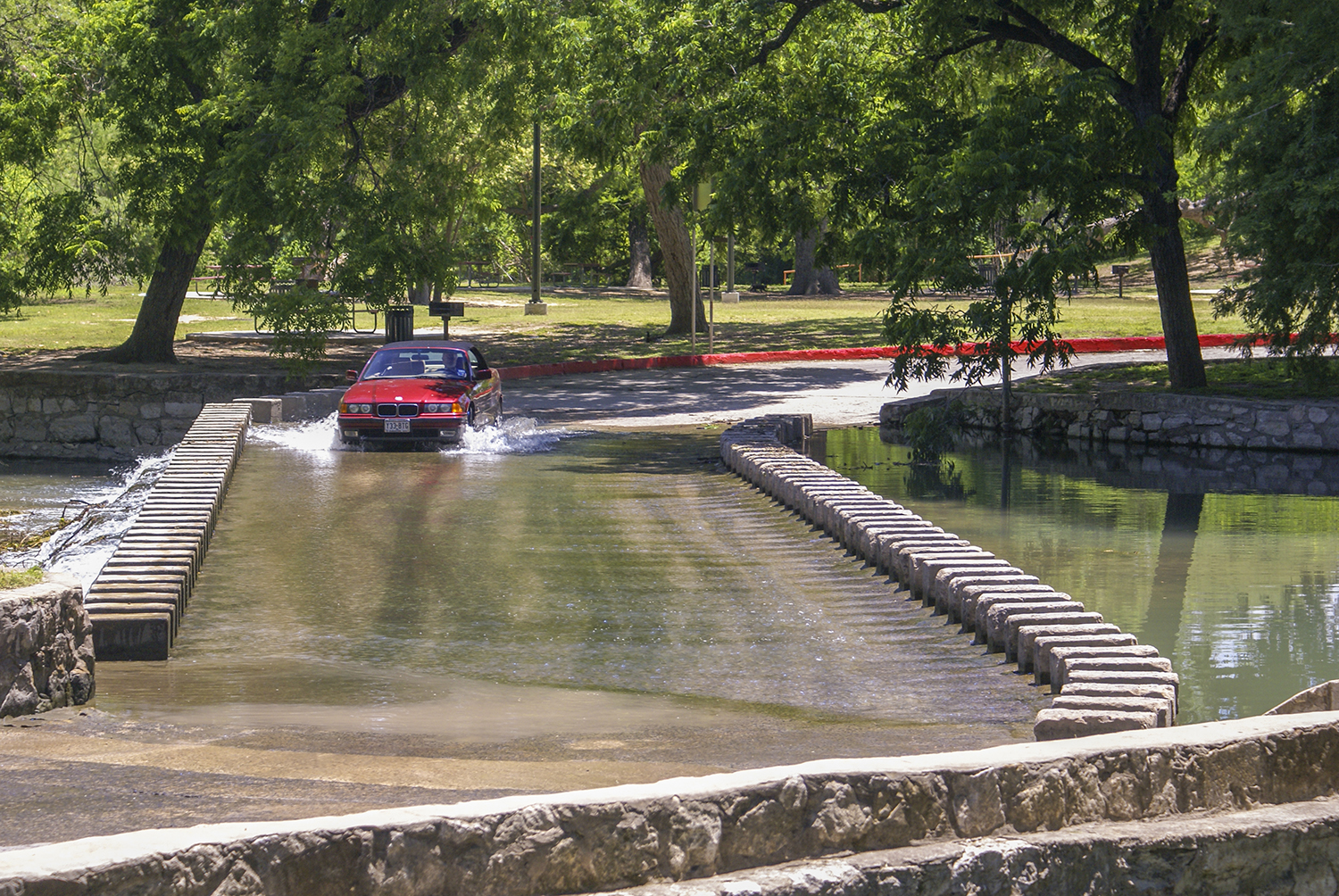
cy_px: 448
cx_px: 670
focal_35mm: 105
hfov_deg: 19.4
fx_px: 3910
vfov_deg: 13.1
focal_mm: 70
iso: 200
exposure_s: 1/125
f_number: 5.6
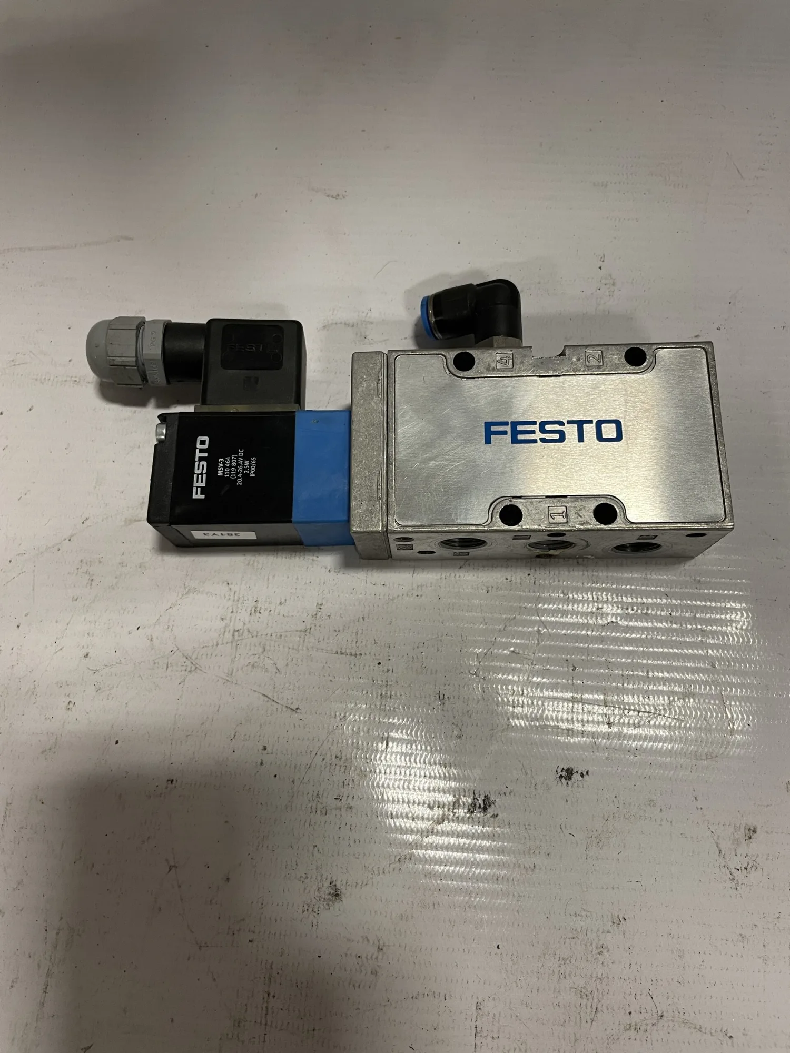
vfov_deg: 67.3
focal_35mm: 26
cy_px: 526
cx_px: 395
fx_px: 791
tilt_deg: -74.7
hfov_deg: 53.1
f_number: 1.6
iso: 80
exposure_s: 1/60
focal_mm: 4.2
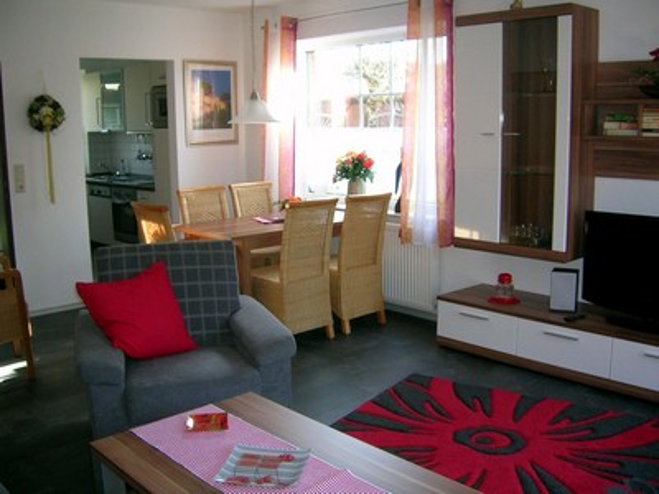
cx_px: 330
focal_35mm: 35
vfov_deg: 40.7
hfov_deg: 52.6
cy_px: 247
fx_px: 666
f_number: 2.8
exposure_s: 1/48.5
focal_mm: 5.4
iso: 71
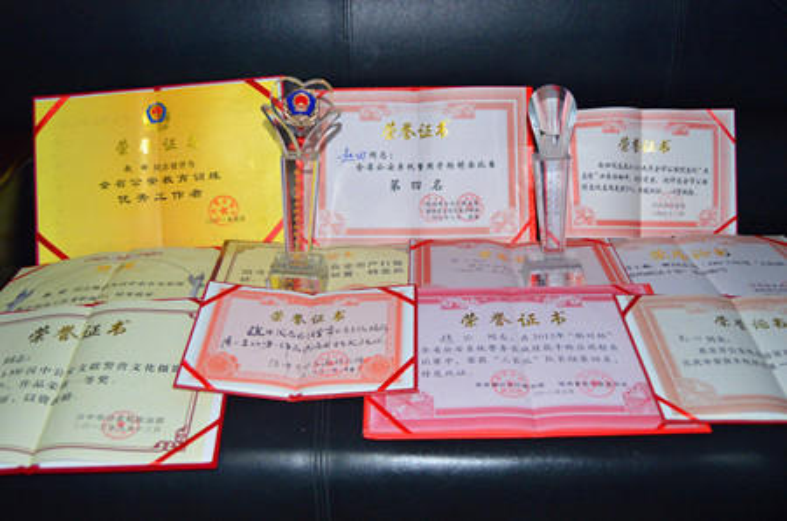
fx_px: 753
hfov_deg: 55.2
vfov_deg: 38.2
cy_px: 260
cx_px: 394
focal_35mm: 34
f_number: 3.8
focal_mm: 23
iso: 1100
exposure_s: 1/60
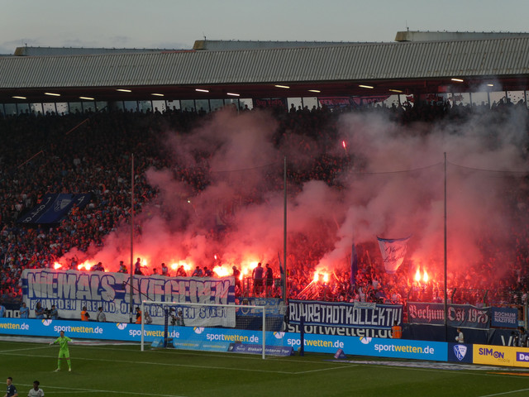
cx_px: 264
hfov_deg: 15.9
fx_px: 1895
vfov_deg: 12.0
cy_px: 198
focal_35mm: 124
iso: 80
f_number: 5.2
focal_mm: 22.3
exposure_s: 1/100
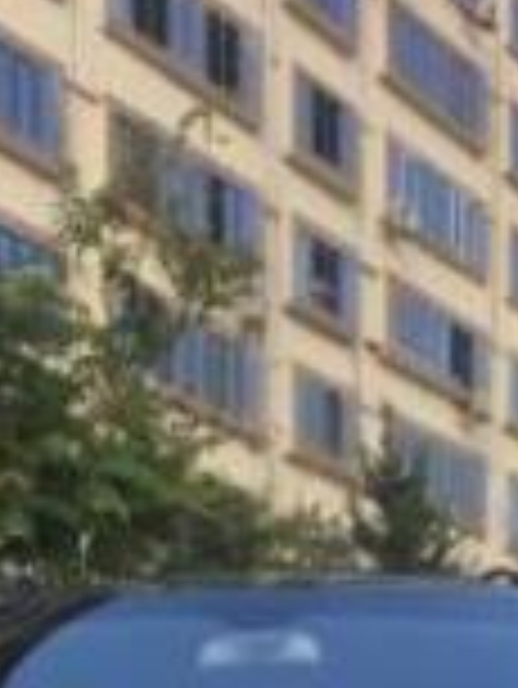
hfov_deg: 15.7
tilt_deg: -8.1
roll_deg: +2.5
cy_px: 1088
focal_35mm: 94
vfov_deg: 18.1
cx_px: 176
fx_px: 1873
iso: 32
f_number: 2.2
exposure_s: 1/483
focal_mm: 4.15
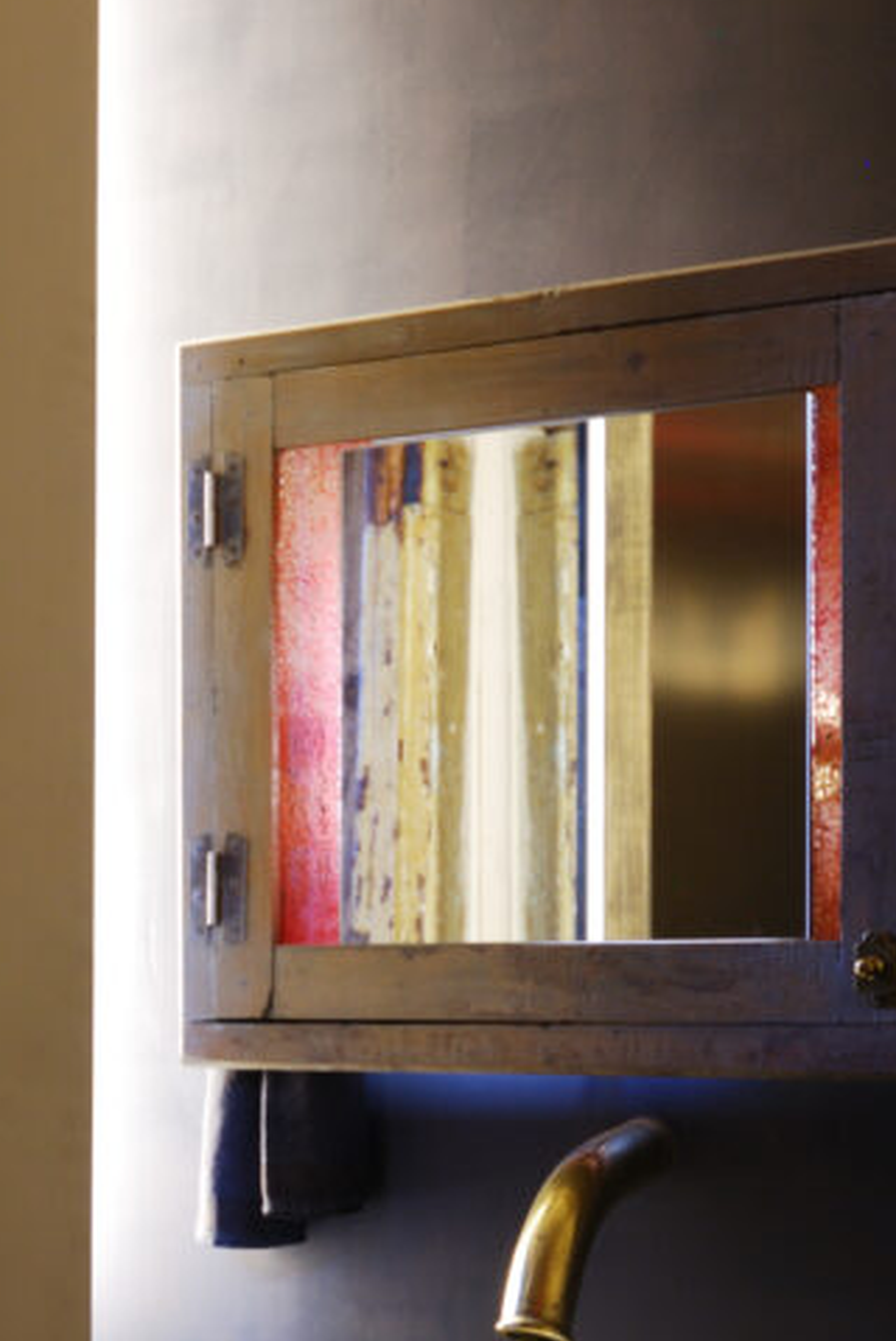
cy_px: 985
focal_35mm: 77
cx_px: 265
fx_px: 2870
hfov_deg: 17.7
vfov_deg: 26.0
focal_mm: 24
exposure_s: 1/1.6
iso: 100
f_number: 8
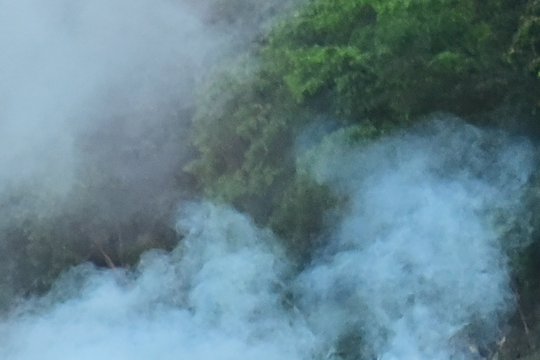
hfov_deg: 8.4
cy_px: 694
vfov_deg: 5.7
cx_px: -442
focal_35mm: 237
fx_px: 3553
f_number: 4
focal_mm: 44
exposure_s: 1/125
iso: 2500
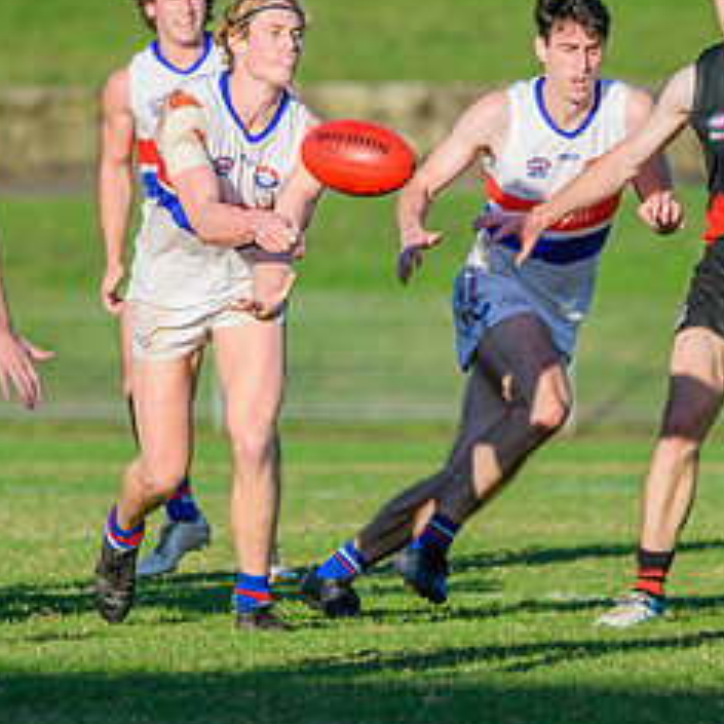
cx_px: 142
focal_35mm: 828
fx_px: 19593
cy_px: 292
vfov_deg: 2.1
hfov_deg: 2.1
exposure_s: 1/2000
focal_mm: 360
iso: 800
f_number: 7.1
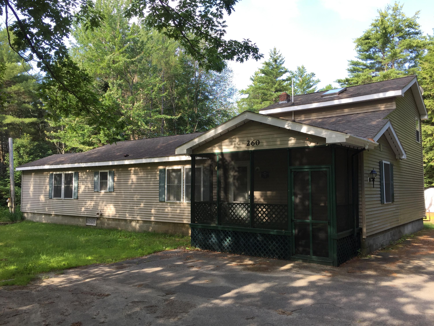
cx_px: 217
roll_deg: -1.0
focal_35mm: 29
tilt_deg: +3.6
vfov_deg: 48.2
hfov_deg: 61.7
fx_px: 364
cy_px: 163
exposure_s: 1/243
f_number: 2.2
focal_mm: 4.15
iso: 32
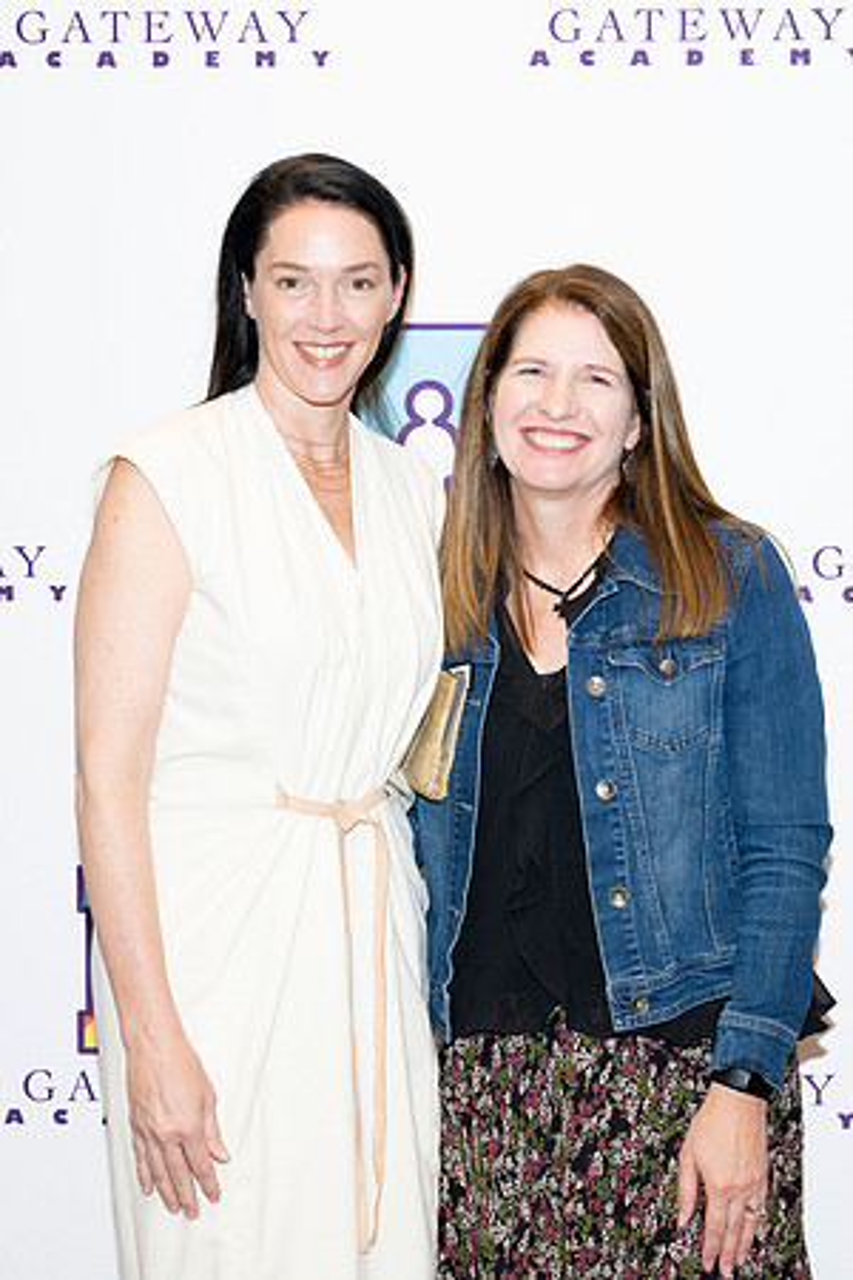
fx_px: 2879
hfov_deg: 16.8
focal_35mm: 81
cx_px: 527
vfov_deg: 25.1
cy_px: 640
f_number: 5.6
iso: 800
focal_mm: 54
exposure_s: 1/160
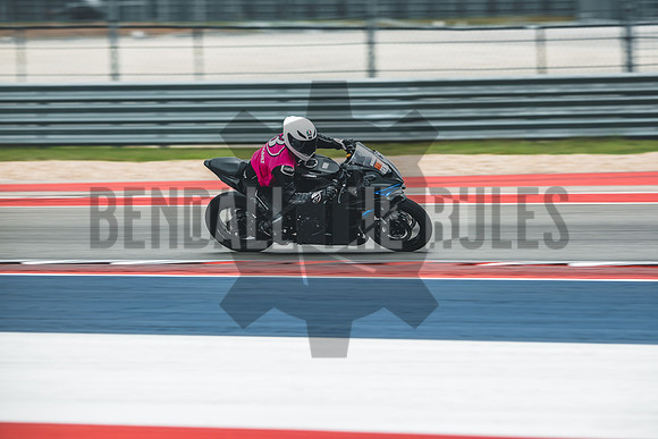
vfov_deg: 4.6
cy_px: 220
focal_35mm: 300
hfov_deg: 6.9
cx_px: 329
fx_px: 5484
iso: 160
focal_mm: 200
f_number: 3.6
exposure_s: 1/250
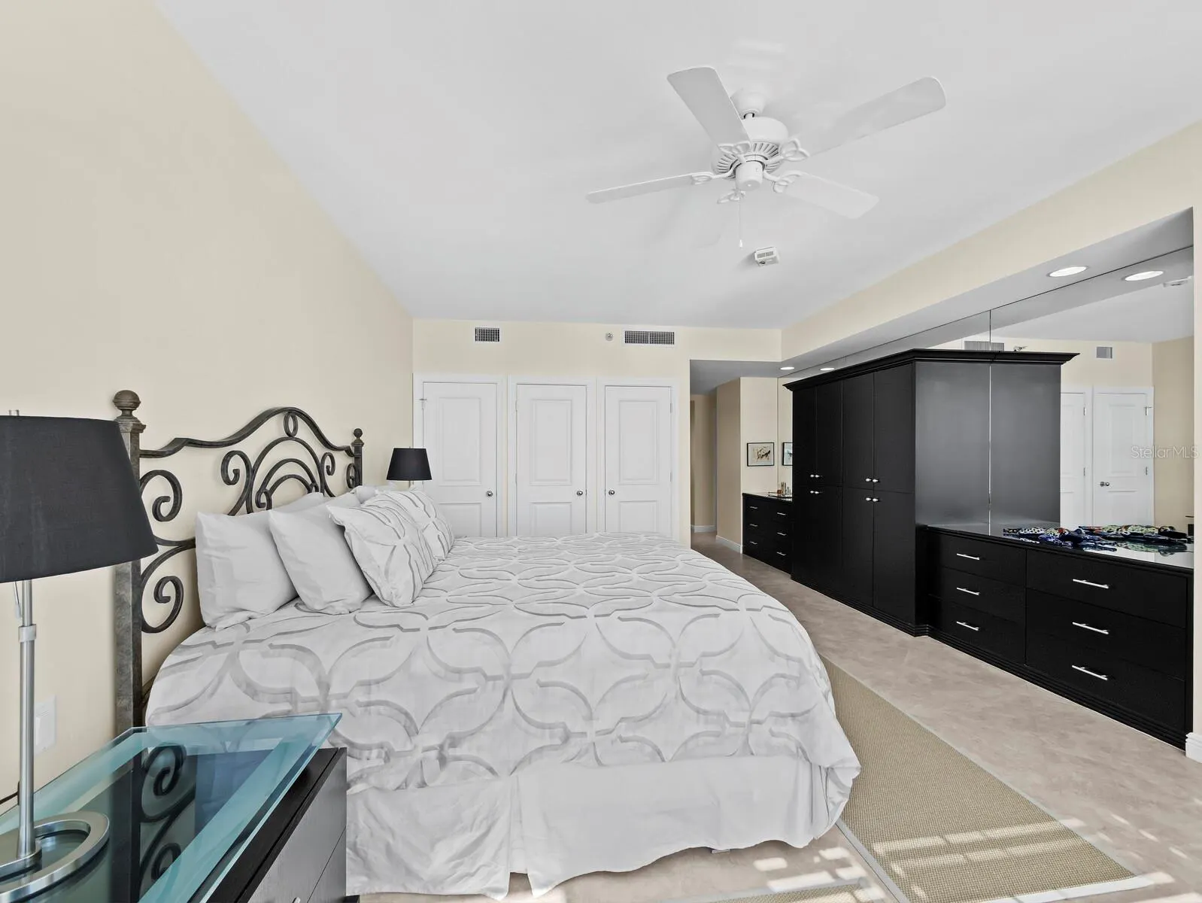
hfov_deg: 102.0
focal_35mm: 14
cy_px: 452
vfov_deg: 85.7
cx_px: 601
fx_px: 486
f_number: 7.1
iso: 400
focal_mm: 7
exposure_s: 1/30
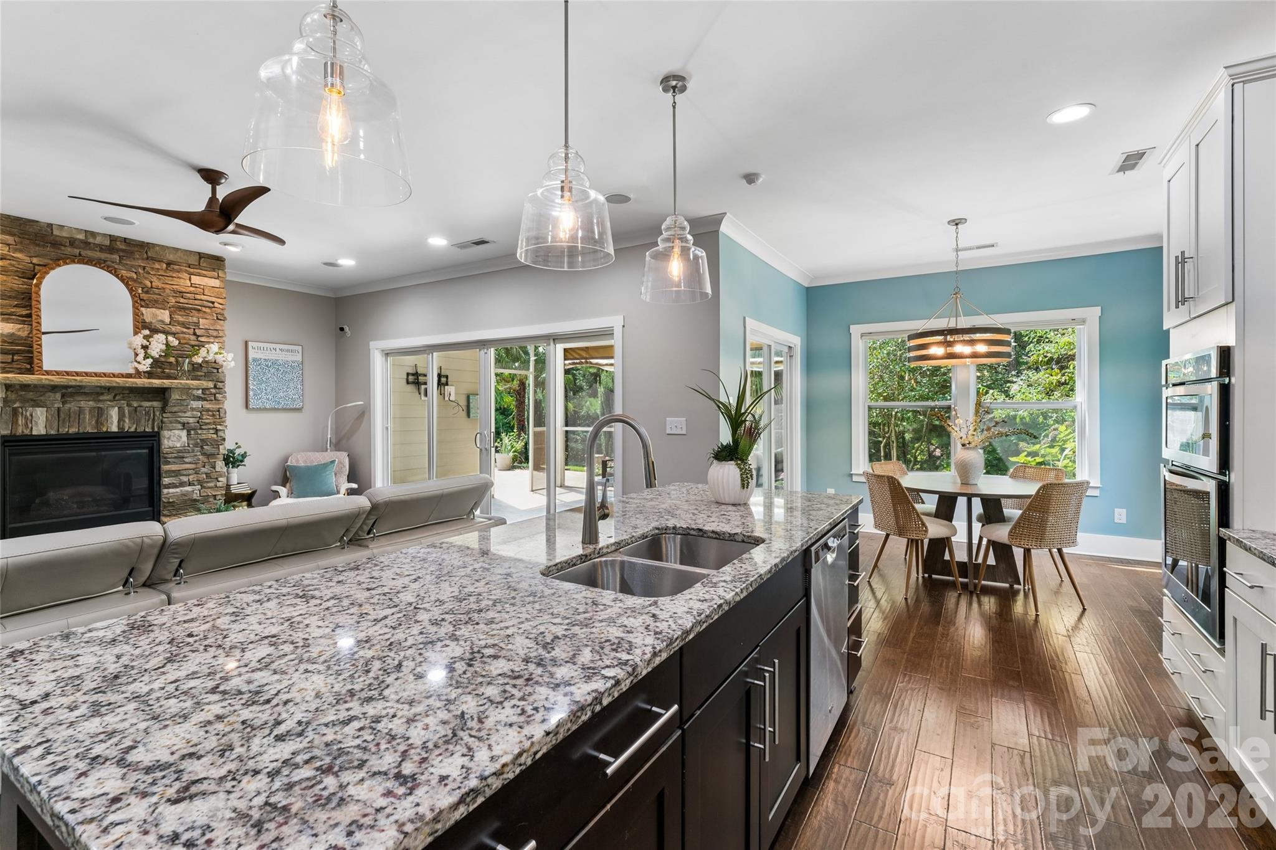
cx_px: 638
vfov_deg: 73.7
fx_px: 567
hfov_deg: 96.7
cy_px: 425
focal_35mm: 16
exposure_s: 1/10
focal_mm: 16
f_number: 13
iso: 400
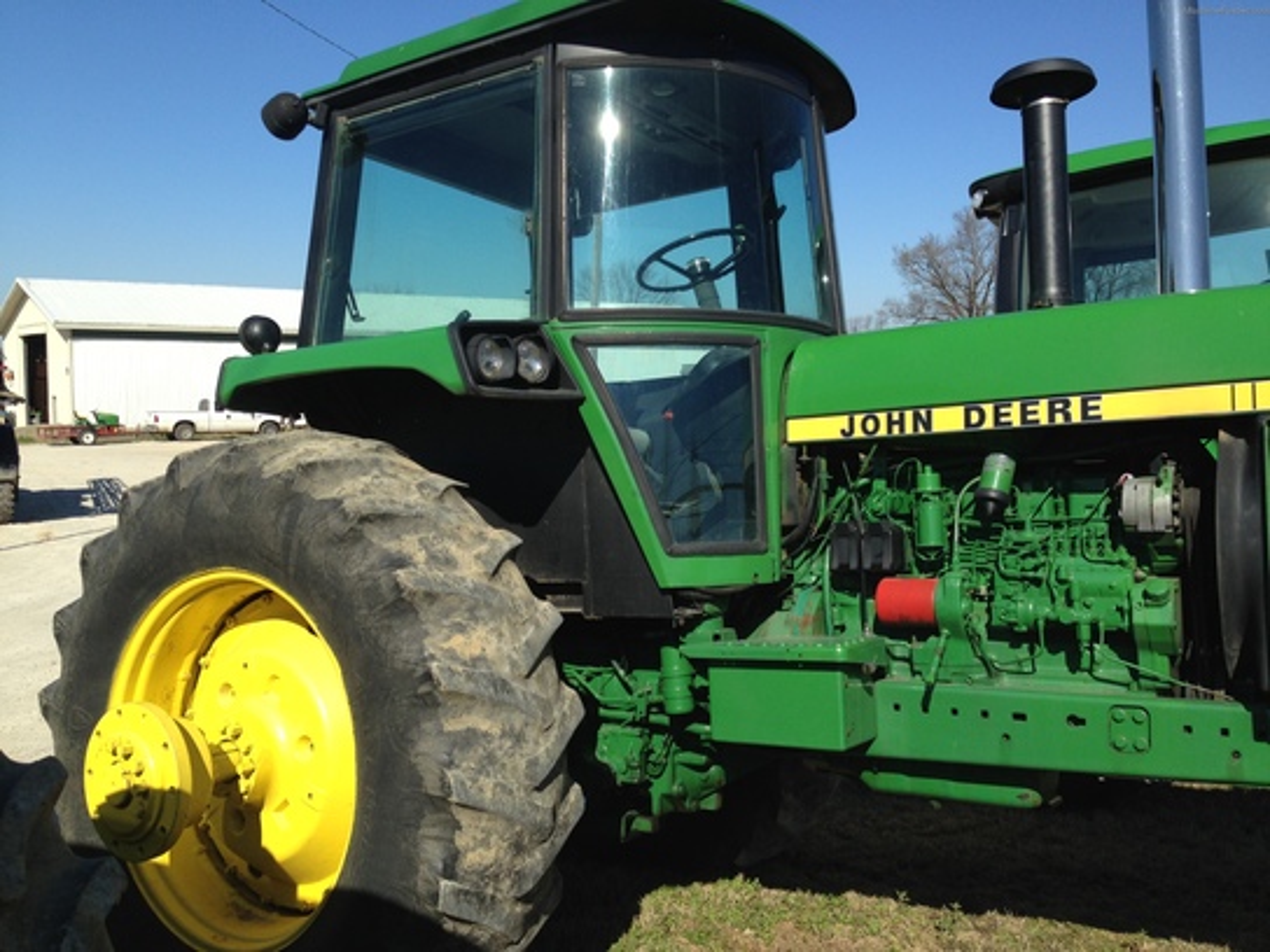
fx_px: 1211
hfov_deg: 55.4
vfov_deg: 42.9
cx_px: 635
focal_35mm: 33
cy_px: 476
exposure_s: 1/1695
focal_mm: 4.13
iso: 50
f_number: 2.4
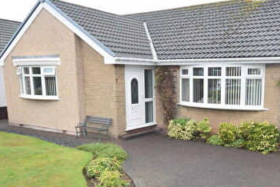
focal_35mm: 39
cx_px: 188
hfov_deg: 48.6
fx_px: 304
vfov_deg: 33.9
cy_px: 128
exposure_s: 1/200
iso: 400
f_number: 7.1
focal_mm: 13
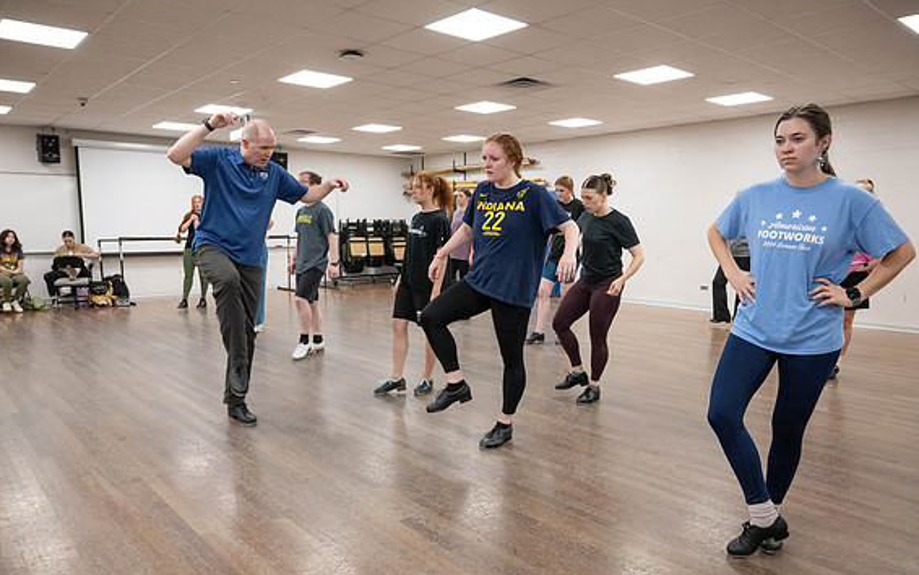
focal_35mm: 26
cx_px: 452
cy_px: 307
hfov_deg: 70.4
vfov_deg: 47.6
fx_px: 651
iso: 3200
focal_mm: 24
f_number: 4
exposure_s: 1/640
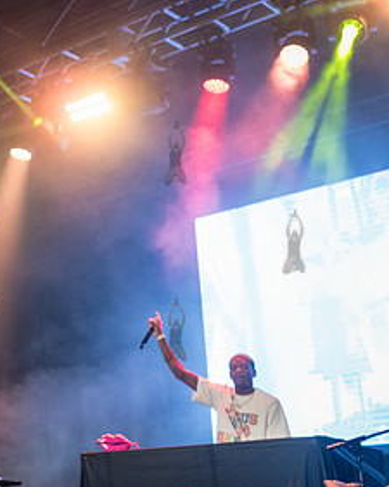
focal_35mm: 72
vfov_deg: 26.4
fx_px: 1038
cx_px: -81
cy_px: 241
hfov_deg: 19.9
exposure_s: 1/500
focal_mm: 35
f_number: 4.5
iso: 4000
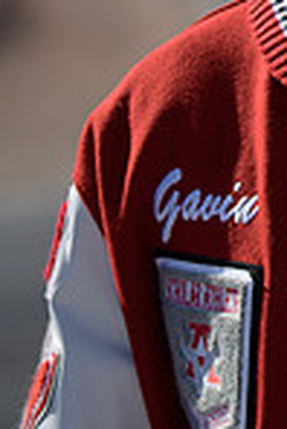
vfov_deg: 7.9
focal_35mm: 258
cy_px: -43
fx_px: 3078
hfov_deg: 5.3
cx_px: 420
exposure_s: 1/5000
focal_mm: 85
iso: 200
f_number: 2.8
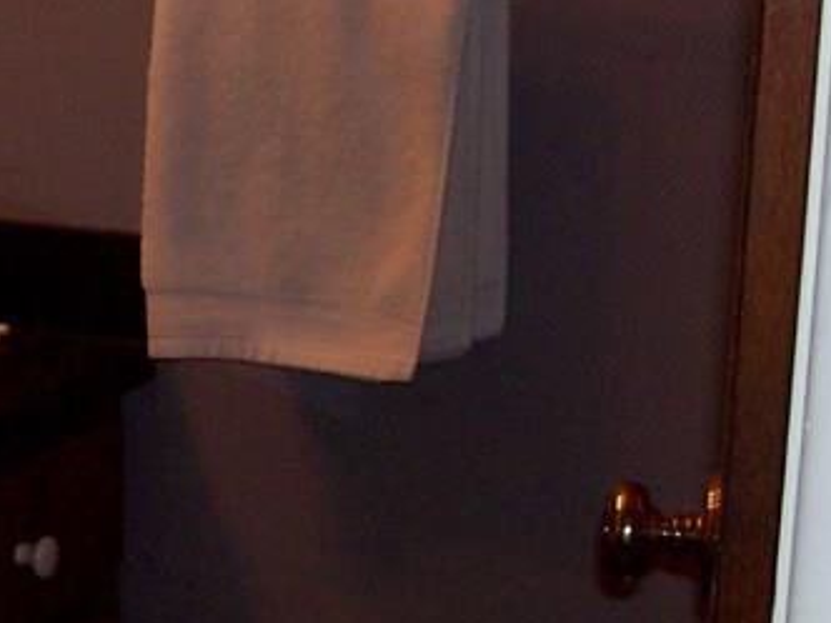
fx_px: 3337
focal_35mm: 139
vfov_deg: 10.6
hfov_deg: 13.8
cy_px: 475
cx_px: -140
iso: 80
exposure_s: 1/73.1
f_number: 3
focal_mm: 7.6
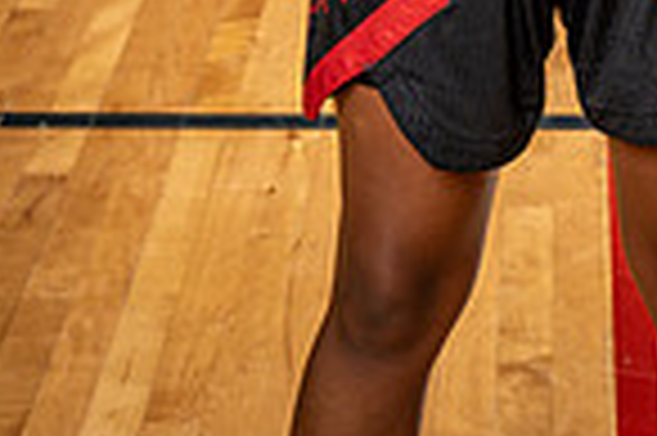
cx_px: 526
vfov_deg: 8.3
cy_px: -553
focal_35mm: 154
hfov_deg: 13.3
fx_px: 2807
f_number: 5.6
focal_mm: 50
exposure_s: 1/250
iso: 125
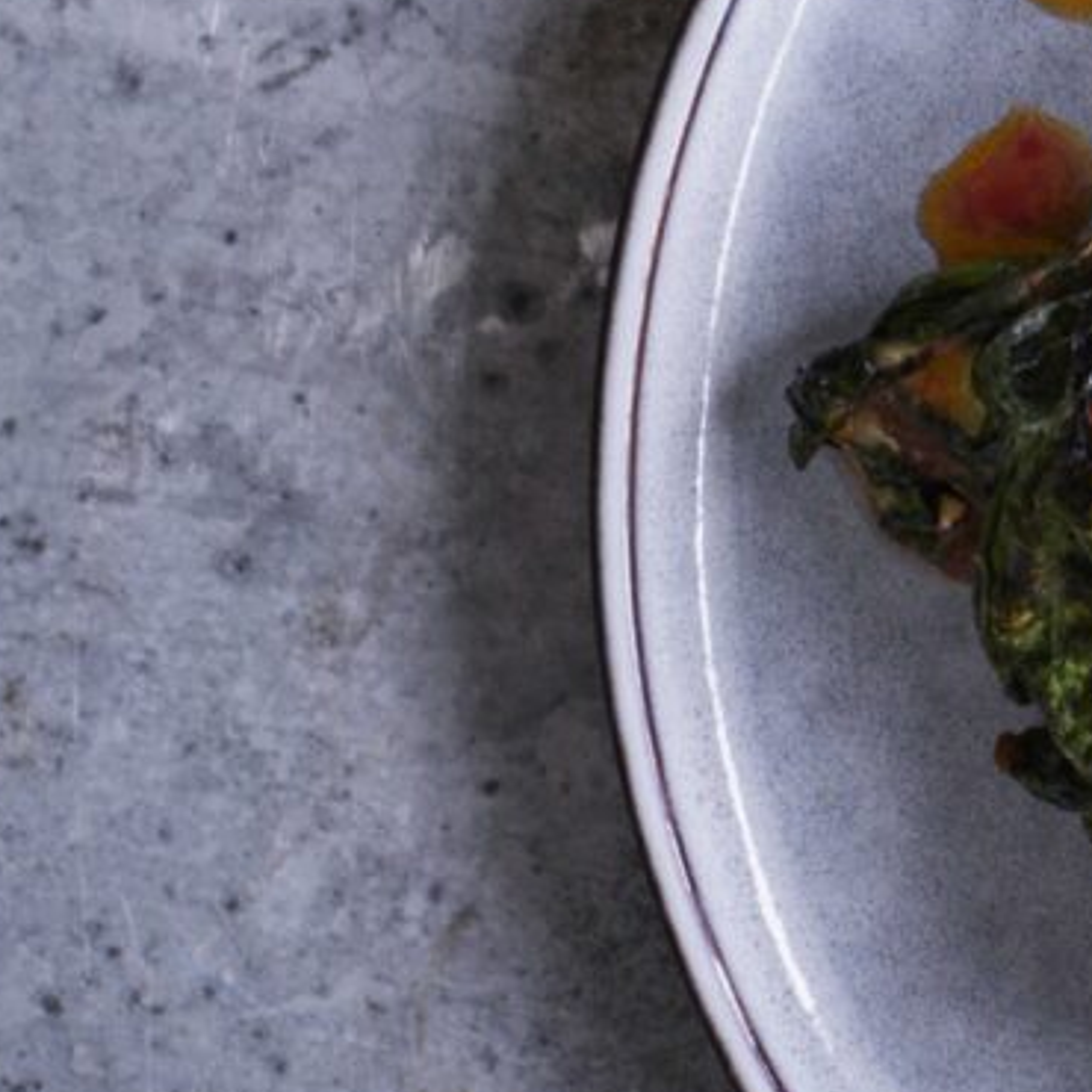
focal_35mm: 385
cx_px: 3025
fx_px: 13741
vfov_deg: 4.5
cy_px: -894
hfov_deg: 4.4
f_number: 8
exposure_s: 1/13
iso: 400
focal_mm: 80
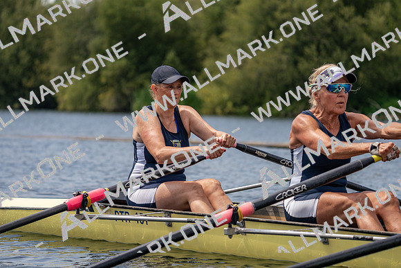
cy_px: 134
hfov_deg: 10.3
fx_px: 2228
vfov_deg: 6.9
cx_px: 200
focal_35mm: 200
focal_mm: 200
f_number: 5.6
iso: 250
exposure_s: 1/1600
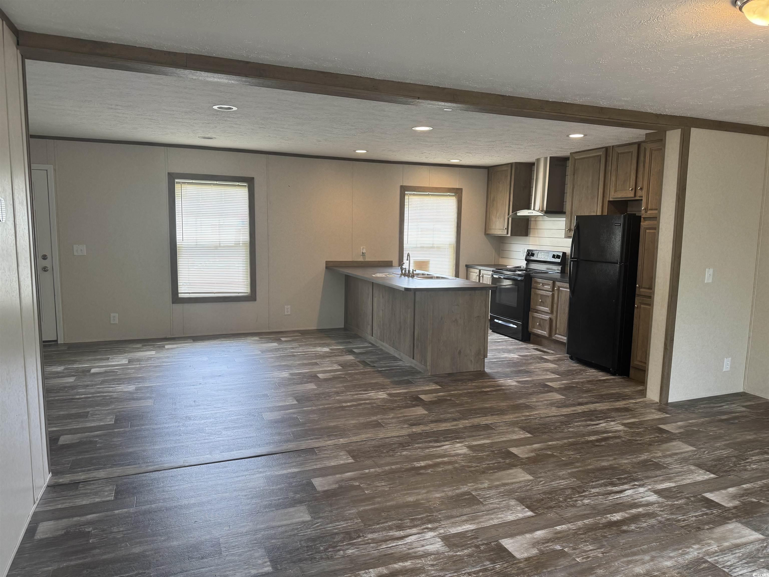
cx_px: 384
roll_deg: -1.0
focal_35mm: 24
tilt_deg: -7.3
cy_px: 288
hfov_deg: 71.6
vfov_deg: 56.8
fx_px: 533
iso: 100
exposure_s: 1/120
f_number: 1.78
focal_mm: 6.76
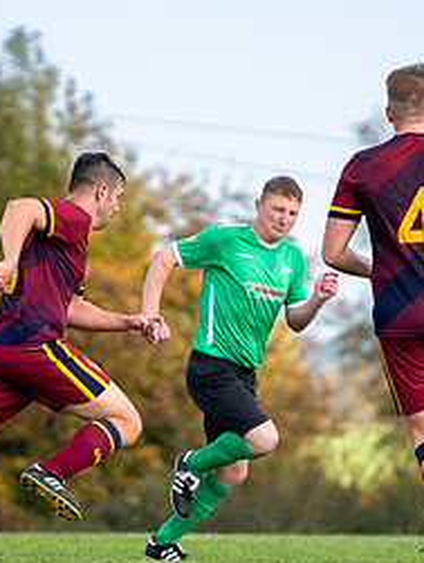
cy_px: 343
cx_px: 235
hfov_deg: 1.8
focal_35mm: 837
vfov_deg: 2.4
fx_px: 13635
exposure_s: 1/3200
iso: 320
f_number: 2.8
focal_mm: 200
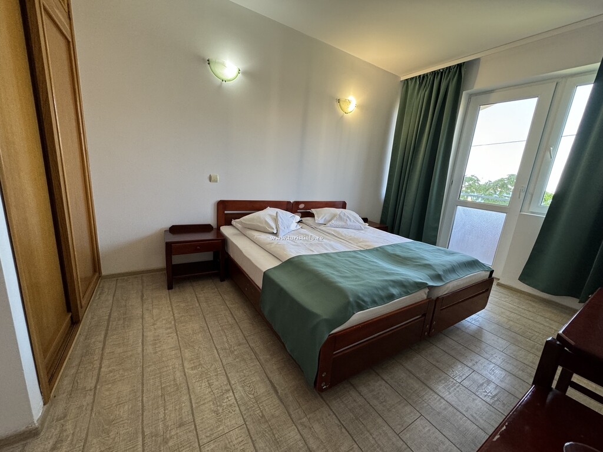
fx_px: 244
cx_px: 302
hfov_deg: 102.1
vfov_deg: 85.7
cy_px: 226
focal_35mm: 14
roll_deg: -4.6
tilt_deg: -13.2
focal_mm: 2.22
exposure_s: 1/100
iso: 200
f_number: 2.2
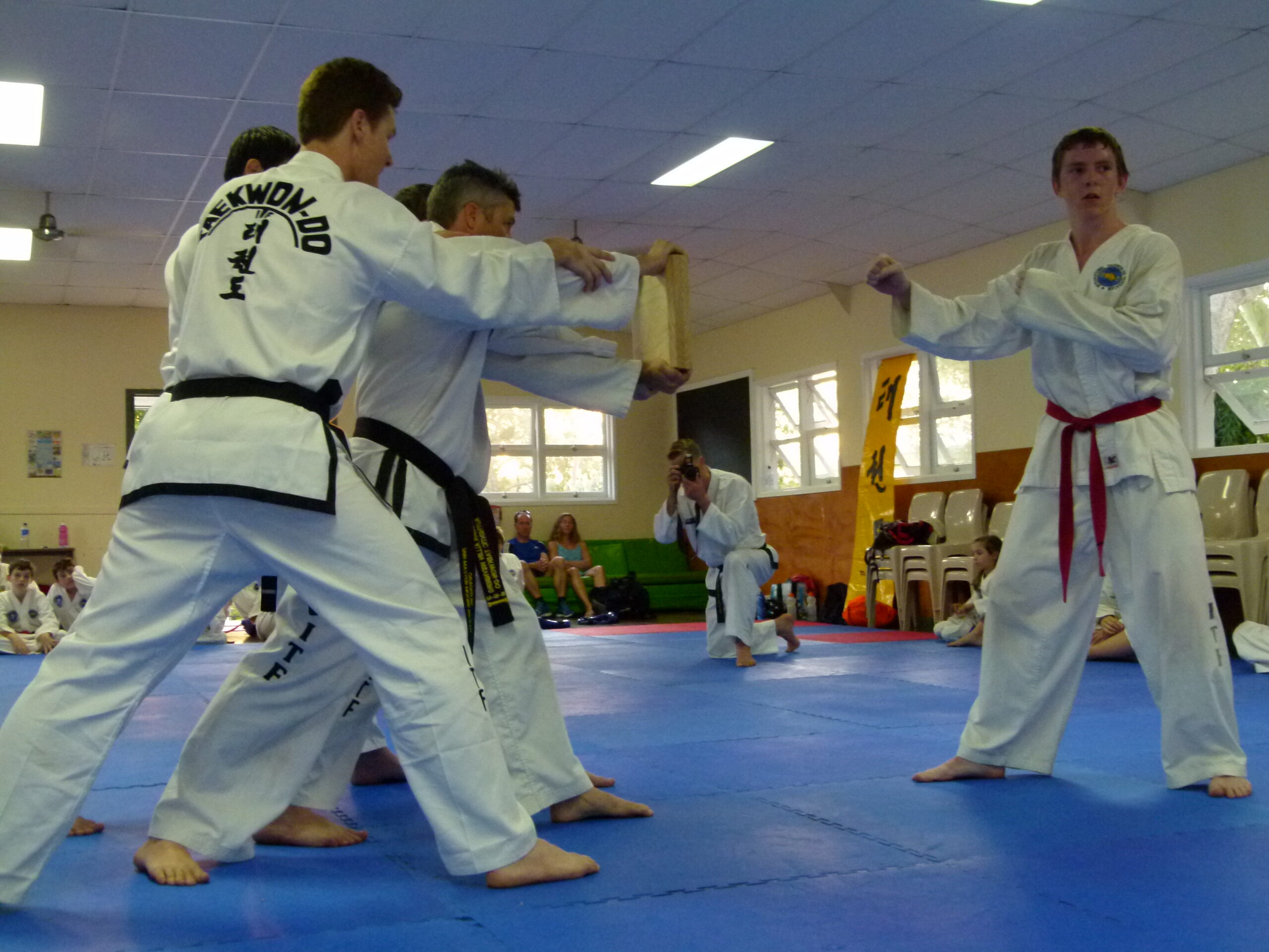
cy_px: 476
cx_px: 634
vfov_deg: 34.3
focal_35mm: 42
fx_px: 1540
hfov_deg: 44.8
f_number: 3.2
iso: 400
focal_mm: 7.6
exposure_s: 1/30
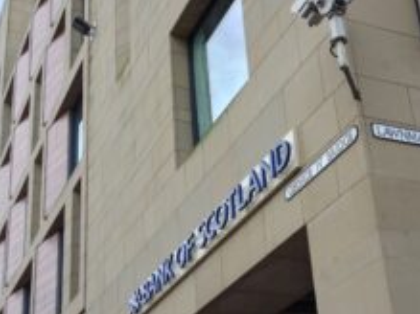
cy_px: 222
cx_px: 320
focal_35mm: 64
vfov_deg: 22.8
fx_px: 776
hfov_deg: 29.7
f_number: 2.4
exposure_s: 1/207
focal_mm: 4.28
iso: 50
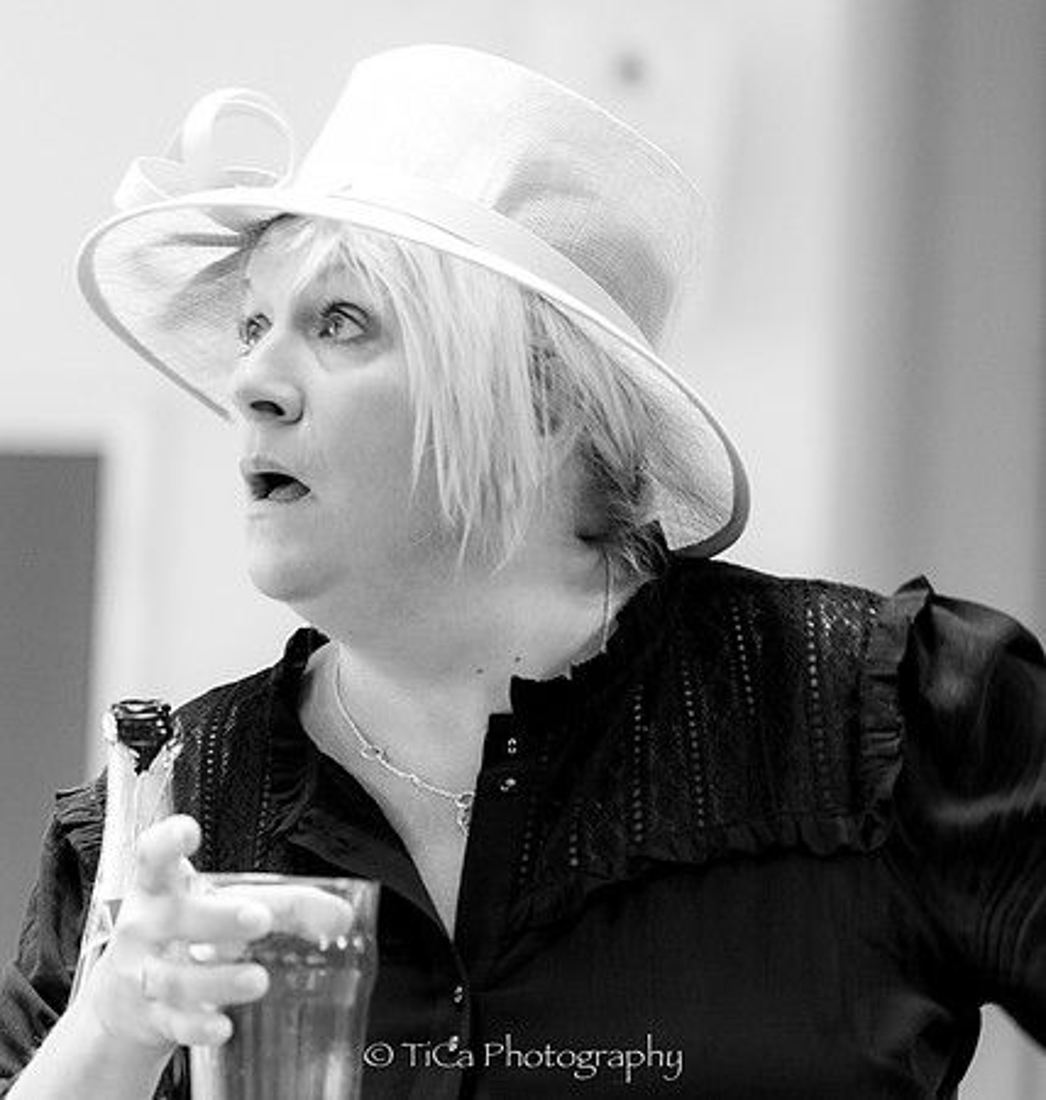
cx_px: 518
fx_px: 7884
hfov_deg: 7.6
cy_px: 433
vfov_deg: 8.0
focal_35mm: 225
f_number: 2.8
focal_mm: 135
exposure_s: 1/60
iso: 1000
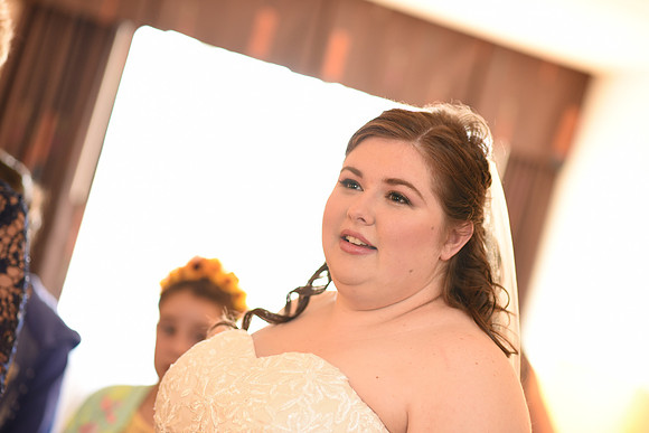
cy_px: 216
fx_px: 1533
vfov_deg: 16.1
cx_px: 324
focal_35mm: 85
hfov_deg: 23.9
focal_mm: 85
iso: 1000
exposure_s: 1/100
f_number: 2.2
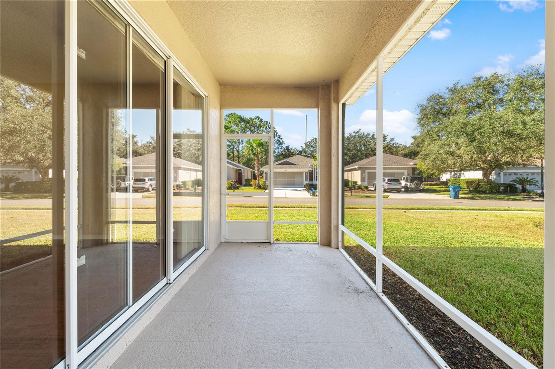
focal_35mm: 15
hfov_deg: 100.4
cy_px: 184
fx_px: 231
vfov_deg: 77.3
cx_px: 278
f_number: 7.1
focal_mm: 15
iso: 320
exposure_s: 1/125
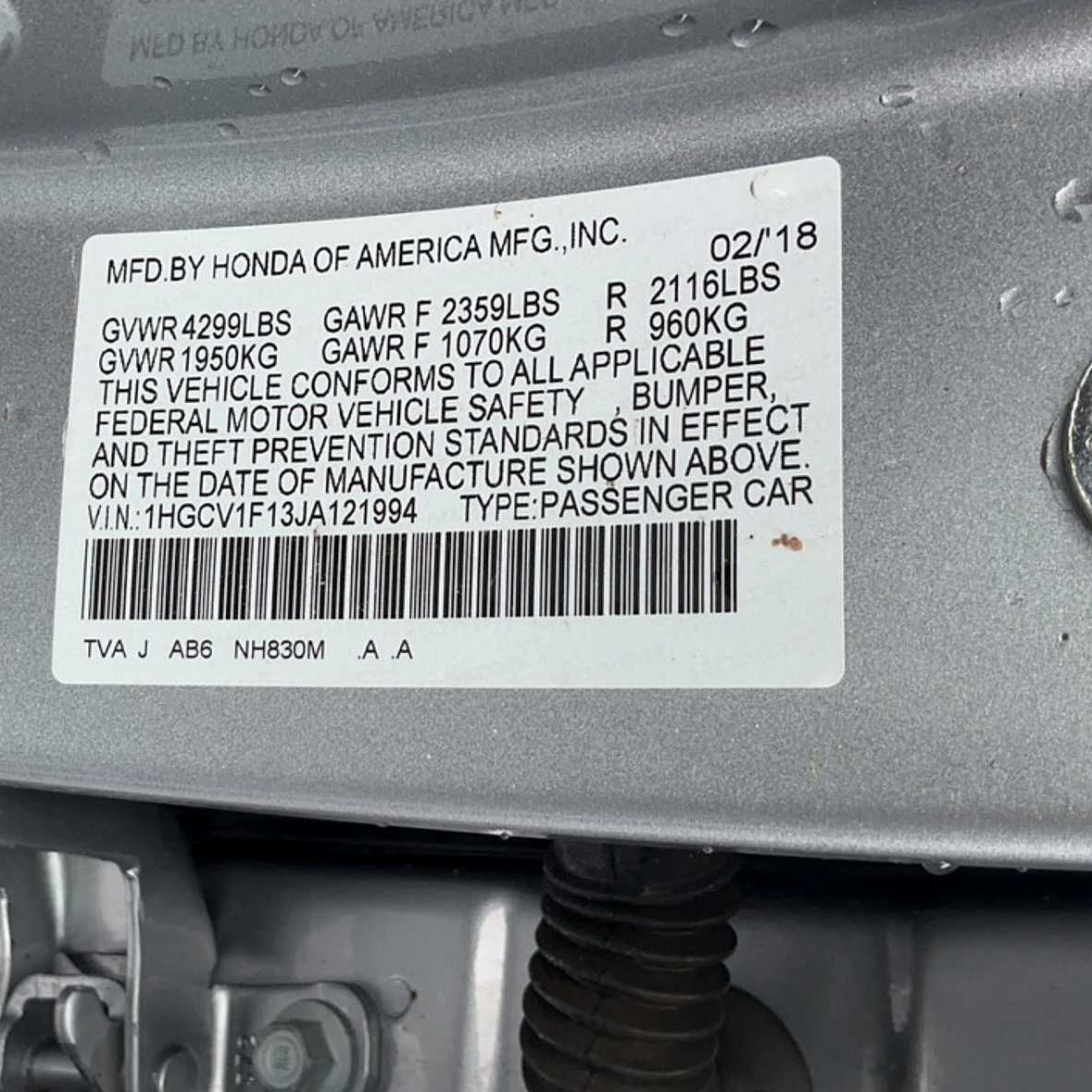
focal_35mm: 36
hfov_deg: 45.5
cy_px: 538
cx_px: 384
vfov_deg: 46.0
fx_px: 1285
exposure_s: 1/268
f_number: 1.8
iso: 25
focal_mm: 3
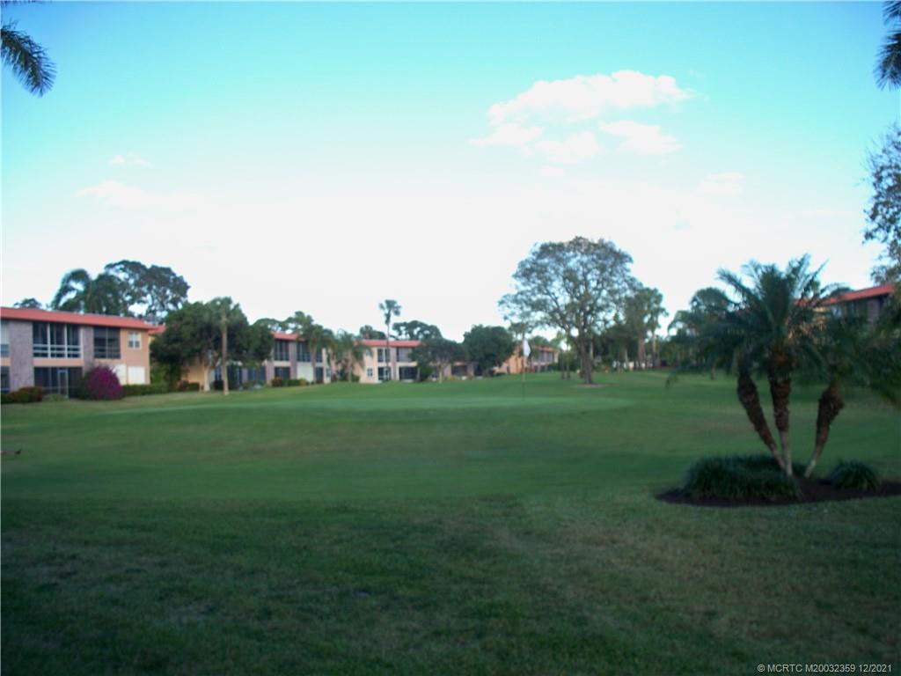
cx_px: 450
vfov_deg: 40.7
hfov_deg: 52.6
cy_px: 338
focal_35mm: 35
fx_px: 911
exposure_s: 1/250
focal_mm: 7.54
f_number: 2.8
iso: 80
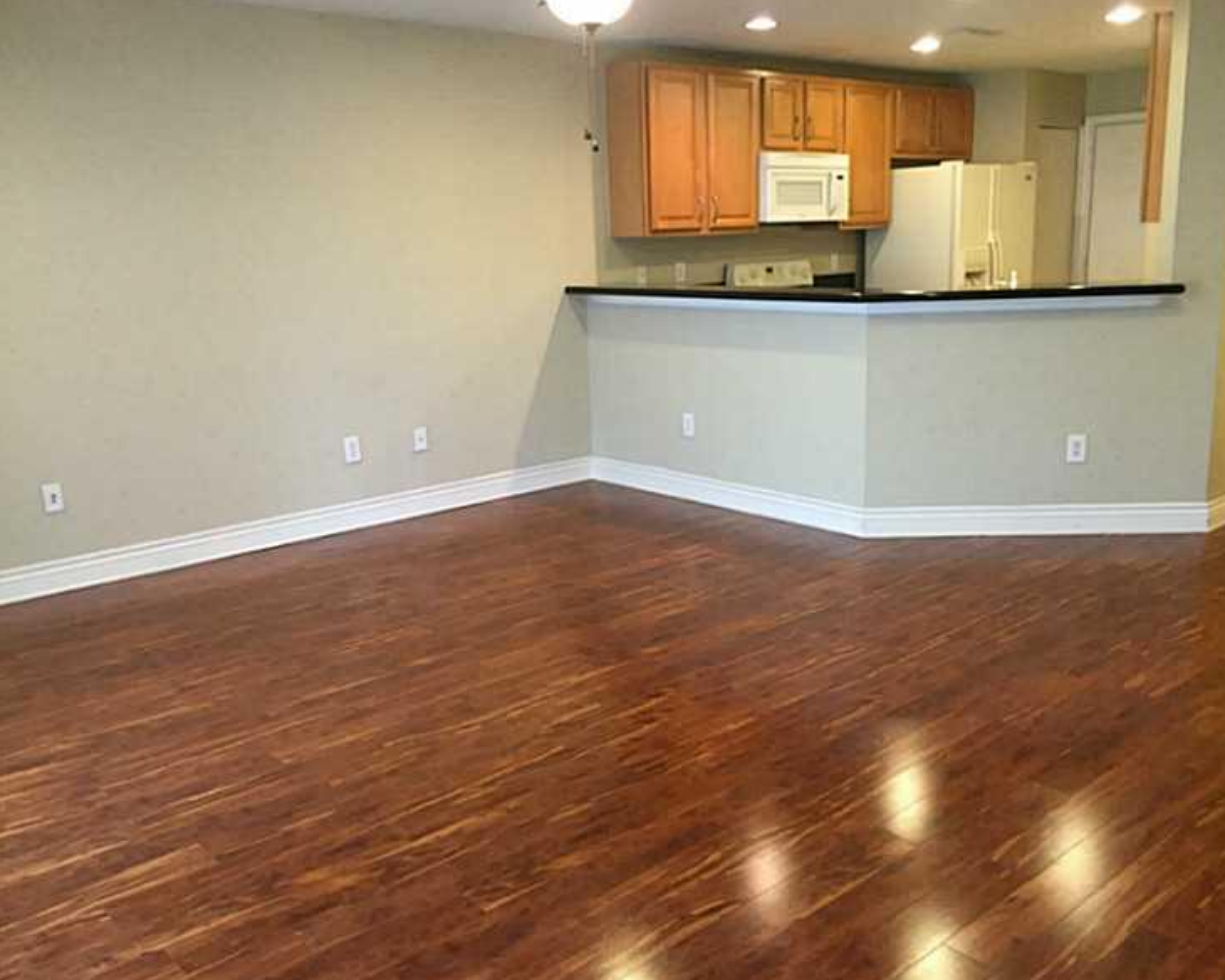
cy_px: 498
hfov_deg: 57.1
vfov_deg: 47.1
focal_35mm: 31
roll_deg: +2.2
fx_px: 1124
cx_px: 668
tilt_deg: -14.1
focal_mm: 4.15
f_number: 2.2
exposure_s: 1/30
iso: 160
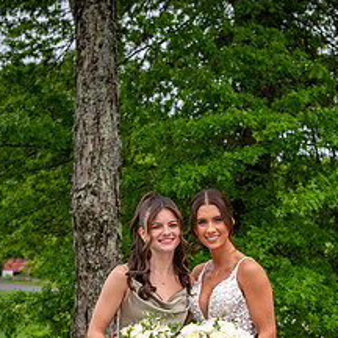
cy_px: 293
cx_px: 210
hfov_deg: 22.1
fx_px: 862
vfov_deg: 21.8
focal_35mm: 78
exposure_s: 1/800
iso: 200
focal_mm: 44
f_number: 4
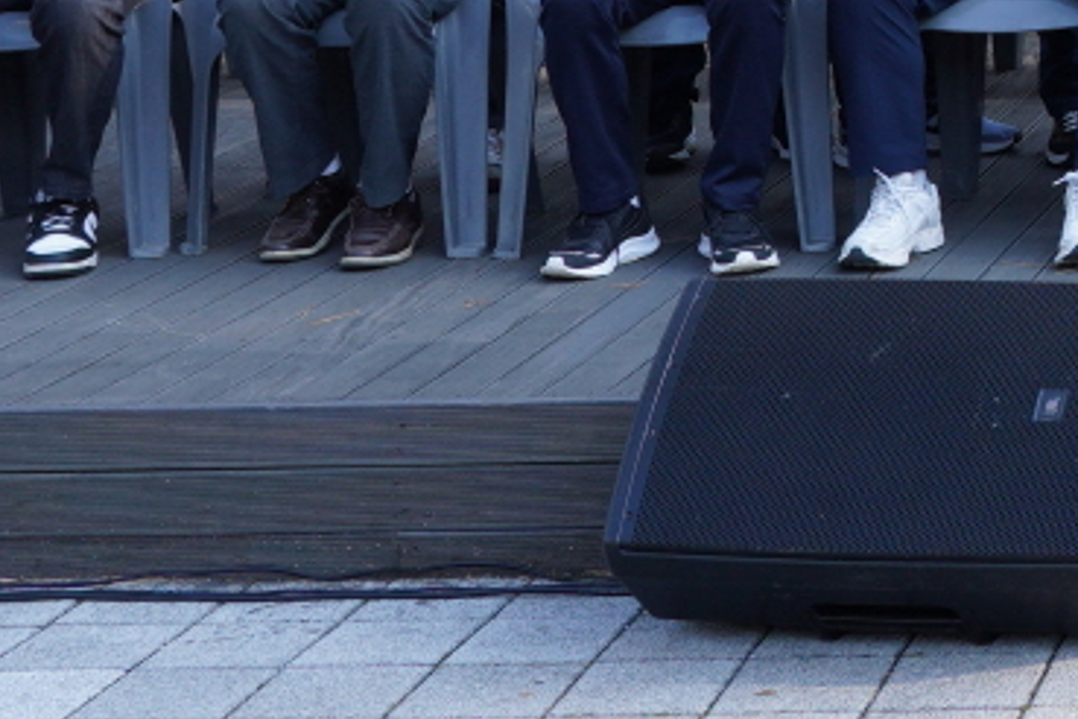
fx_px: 3503
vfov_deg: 11.2
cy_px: -418
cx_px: 1706
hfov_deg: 15.8
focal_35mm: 117
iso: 250
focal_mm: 24
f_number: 5.6
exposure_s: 1/125
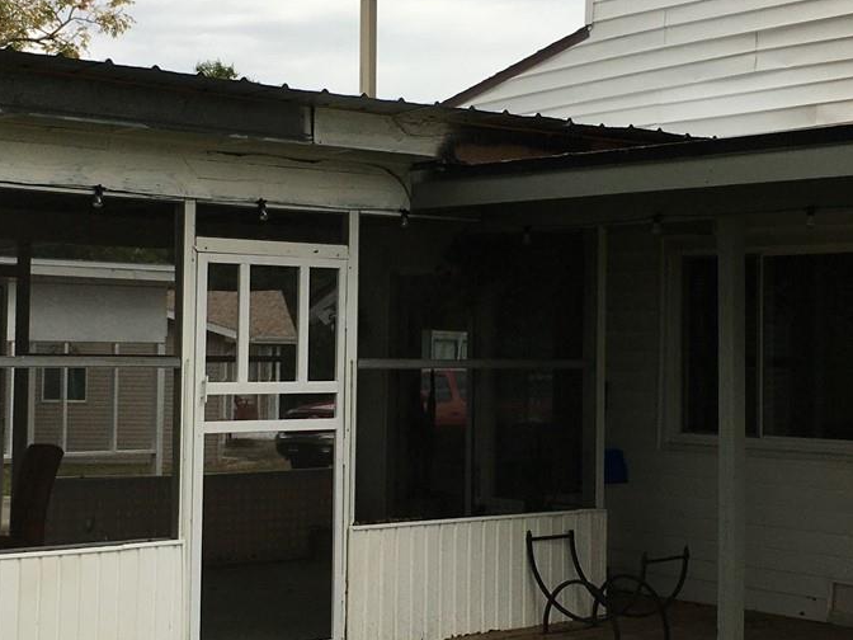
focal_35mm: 69
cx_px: 400
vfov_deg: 21.3
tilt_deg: +2.2
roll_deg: +0.7
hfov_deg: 28.2
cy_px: 286
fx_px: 1700
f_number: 2.2
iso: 25
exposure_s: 1/442
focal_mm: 4.15
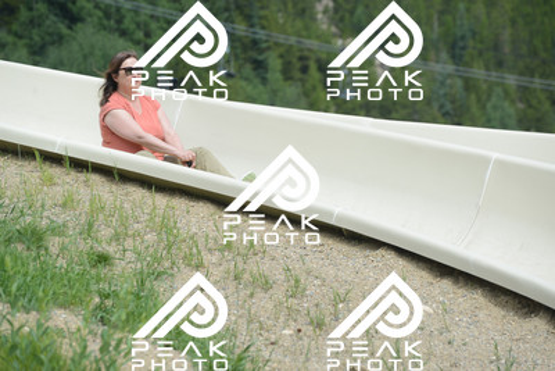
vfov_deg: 7.0
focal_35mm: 195
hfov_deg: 10.5
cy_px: 186
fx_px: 3007
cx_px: 278
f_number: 6.3
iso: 280
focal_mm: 195
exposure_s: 1/640
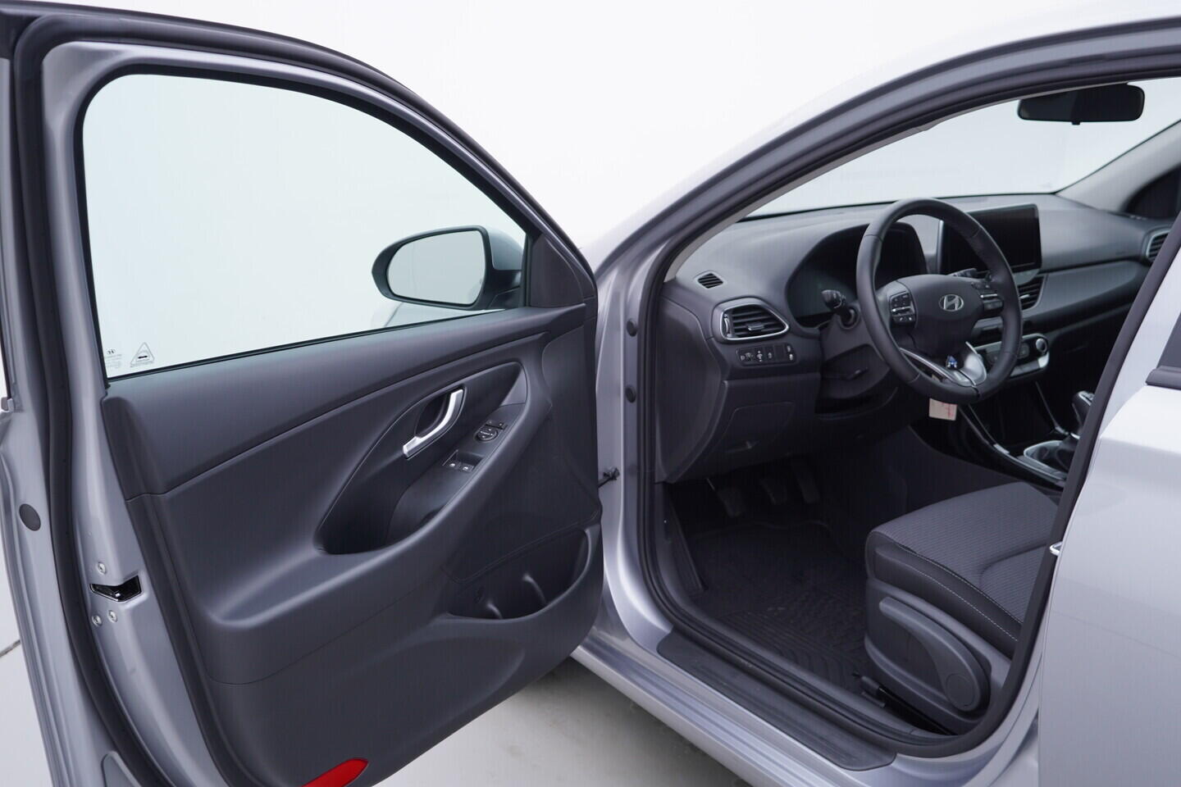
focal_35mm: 36
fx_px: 1181
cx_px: 590
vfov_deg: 36.9
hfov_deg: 53.1
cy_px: 394
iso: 125
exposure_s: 1/50
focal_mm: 24
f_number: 3.2
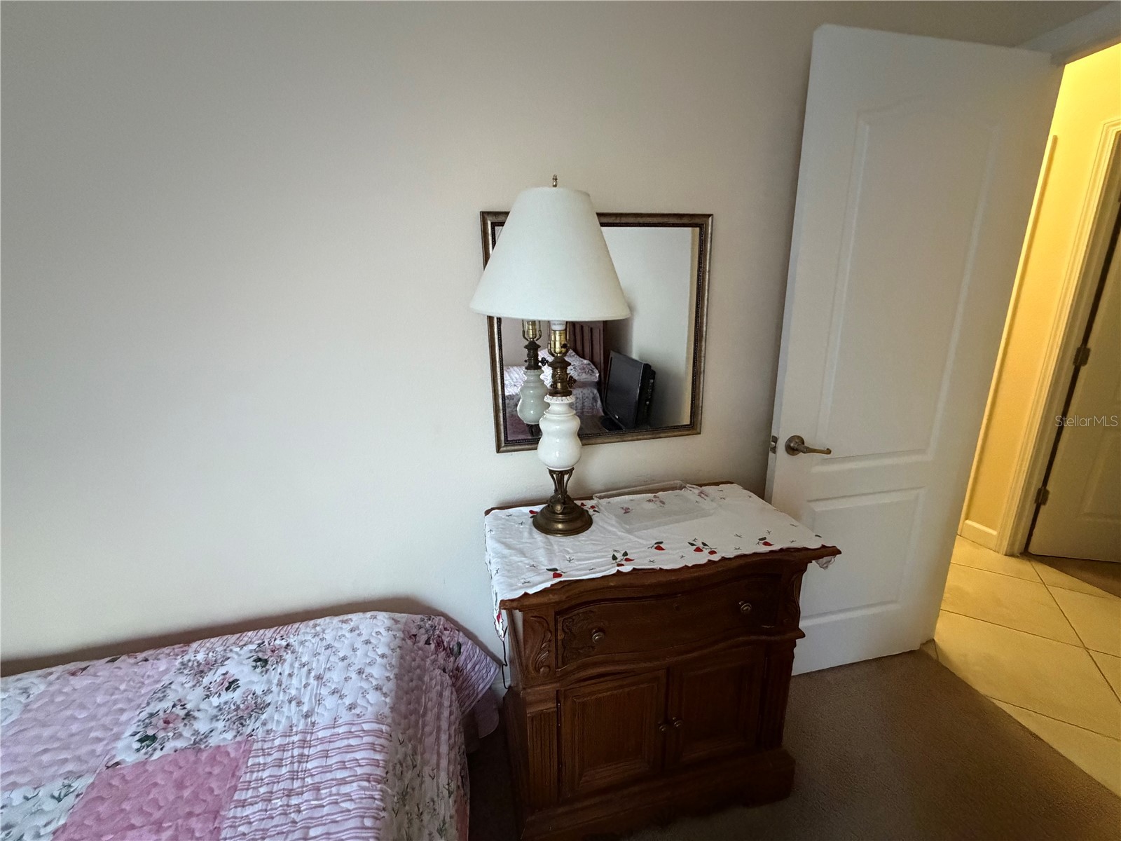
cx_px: 560
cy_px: 420
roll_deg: +0.8
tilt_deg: -15.6
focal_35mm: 14
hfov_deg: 102.1
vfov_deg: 85.7
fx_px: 453
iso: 1250
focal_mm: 2.22
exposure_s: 1/60
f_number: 2.2
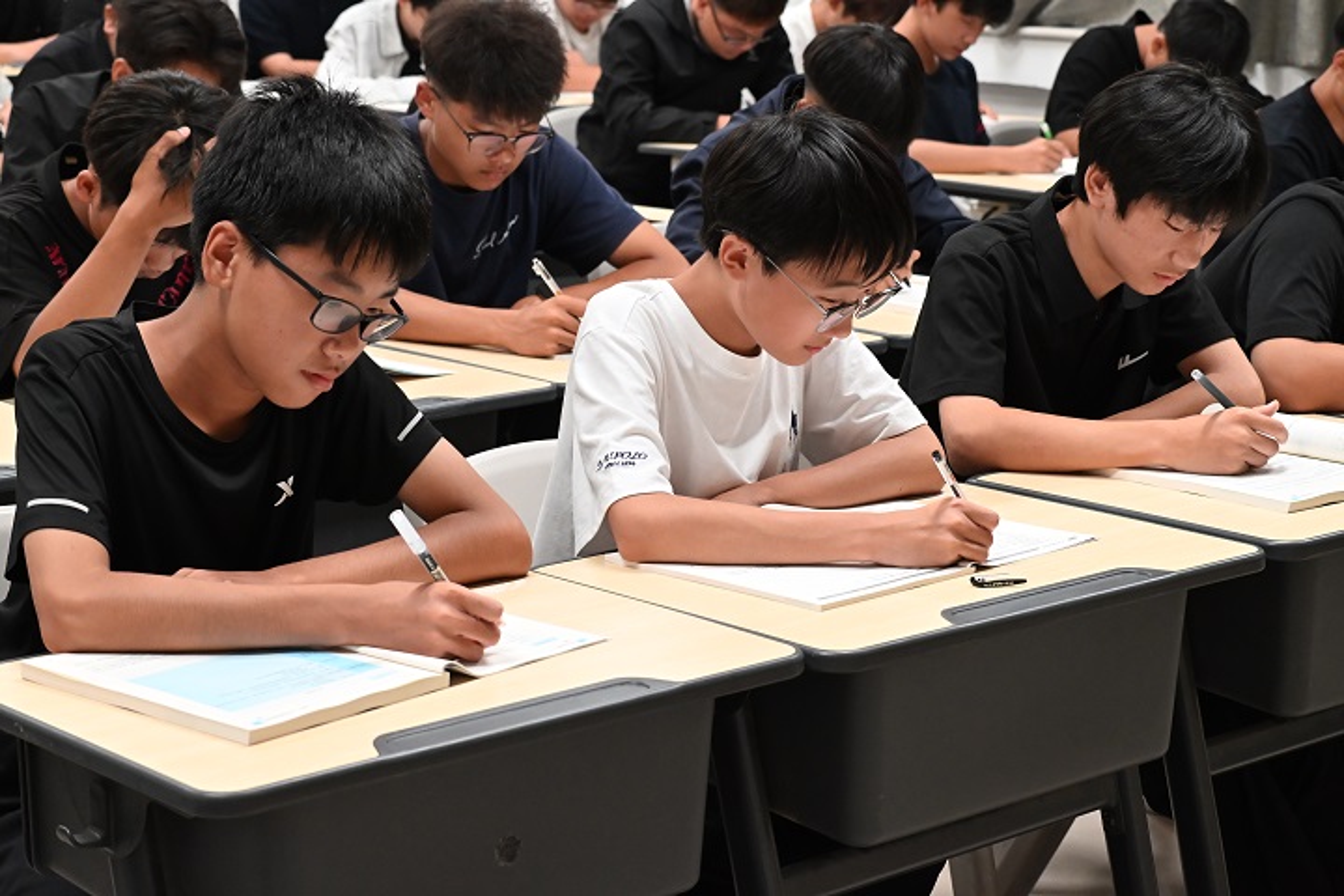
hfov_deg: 27.0
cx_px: 672
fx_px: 2800
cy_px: 448
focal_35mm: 75
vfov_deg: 18.2
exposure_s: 1/60
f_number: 5.6
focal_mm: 50
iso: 2500
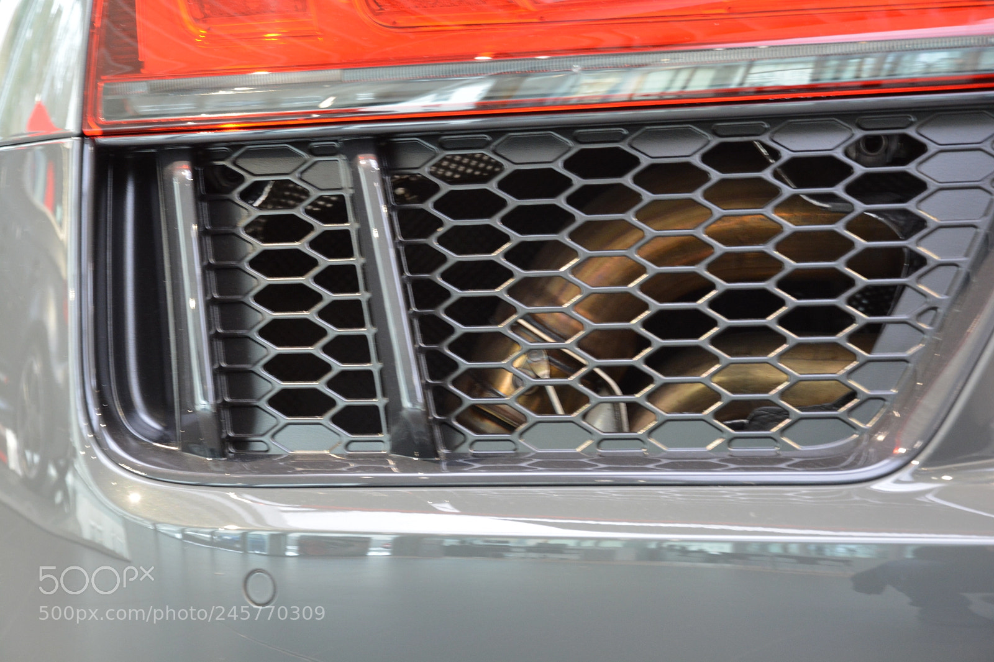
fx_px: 3312
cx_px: 497
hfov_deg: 17.1
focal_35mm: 120
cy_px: 331
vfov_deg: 11.4
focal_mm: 80
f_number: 8
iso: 1000
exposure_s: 1/10
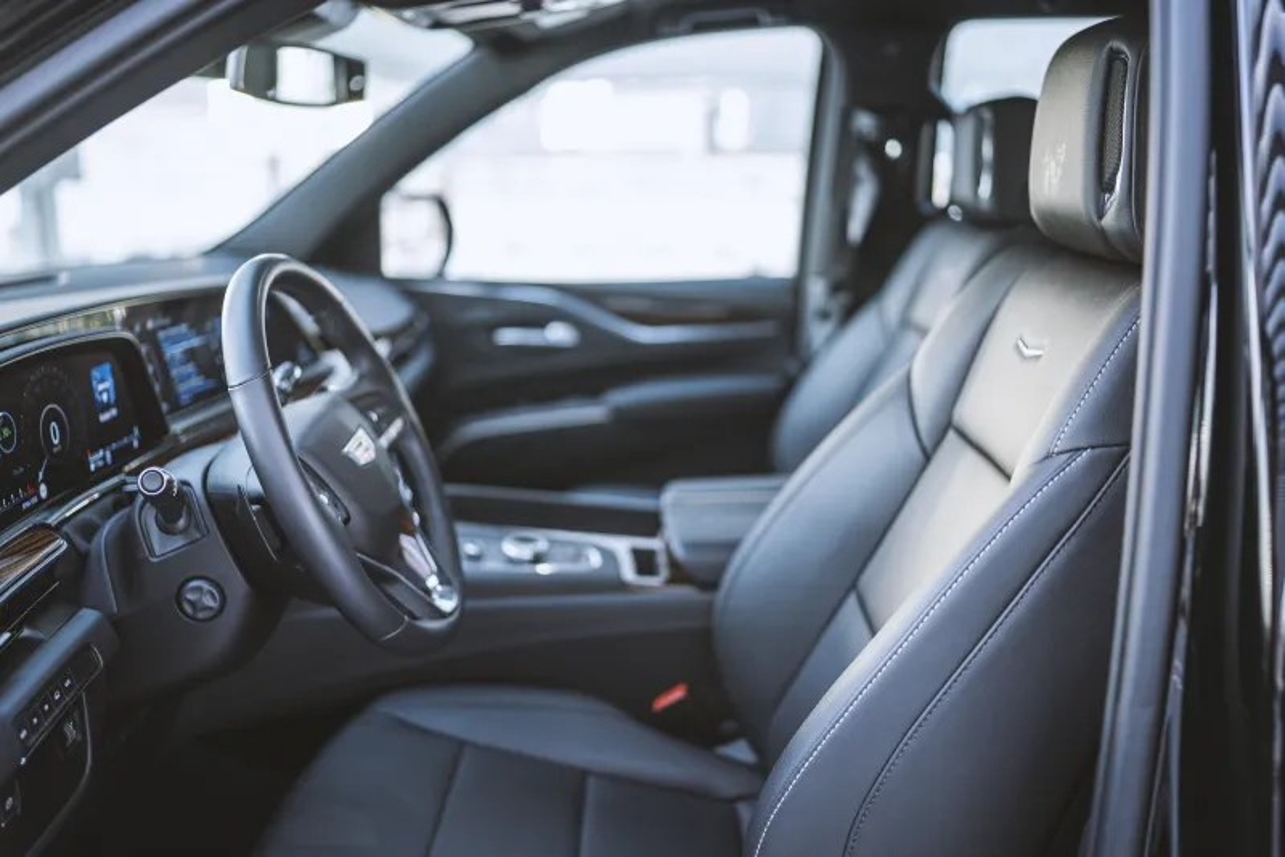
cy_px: 428
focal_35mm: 35
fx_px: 1250
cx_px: 642
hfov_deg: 54.4
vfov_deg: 37.9
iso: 400
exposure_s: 1/100
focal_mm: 35
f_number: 1.4
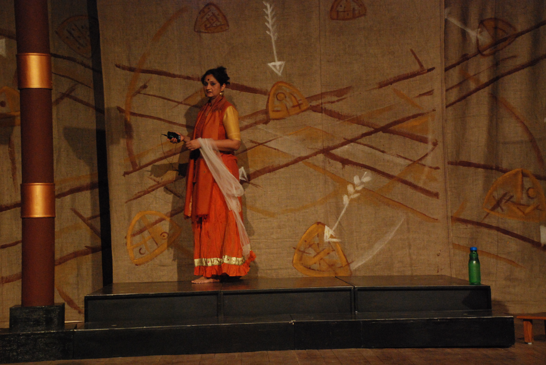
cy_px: 182
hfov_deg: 26.0
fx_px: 1184
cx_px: 273
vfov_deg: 17.5
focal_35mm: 78
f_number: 5
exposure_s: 1/60
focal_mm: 52
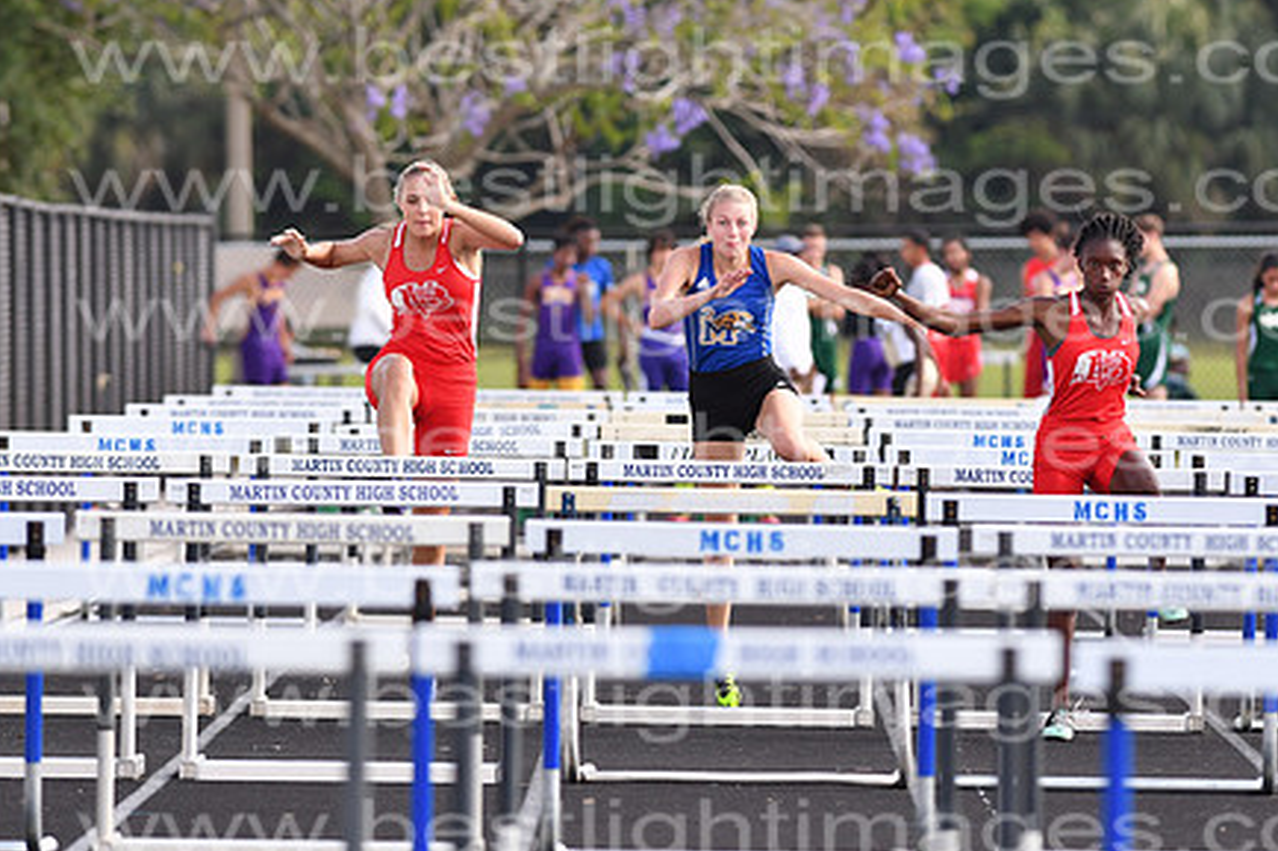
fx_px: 21362
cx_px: 748
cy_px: 384
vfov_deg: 2.3
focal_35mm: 602
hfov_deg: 3.4
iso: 400
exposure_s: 1/1000
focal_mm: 300
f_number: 5.6
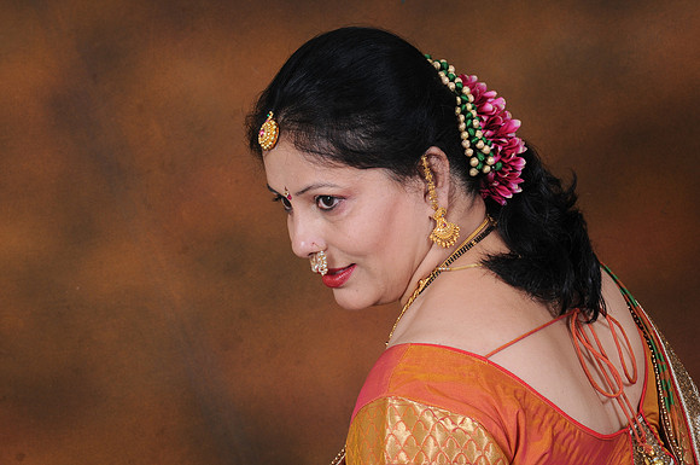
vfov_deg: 10.1
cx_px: 350
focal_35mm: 135
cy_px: 232
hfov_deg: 15.2
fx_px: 2621
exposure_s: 1/125
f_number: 18
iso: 200
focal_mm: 90
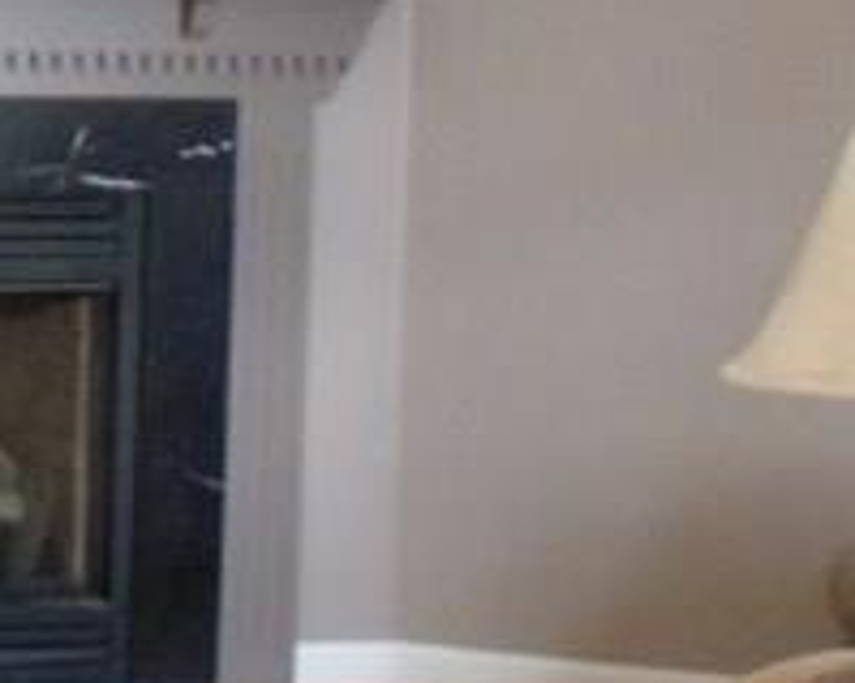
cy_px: -150
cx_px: -211
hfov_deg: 10.5
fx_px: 4578
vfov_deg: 8.4
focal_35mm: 181
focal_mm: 6.4
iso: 400
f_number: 3.6
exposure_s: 1/40
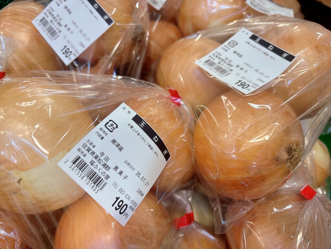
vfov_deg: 53.1
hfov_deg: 67.3
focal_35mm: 26
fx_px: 249
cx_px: 166
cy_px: 124
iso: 125
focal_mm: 5.96
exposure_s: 1/120
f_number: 1.6
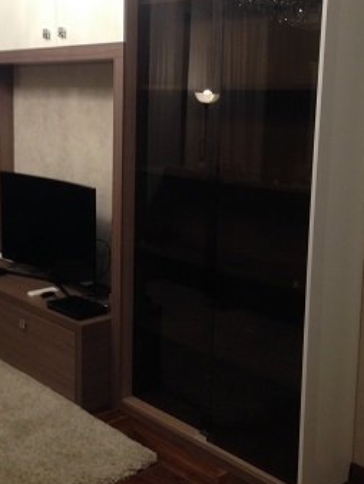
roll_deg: -1.8
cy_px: 194
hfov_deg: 27.9
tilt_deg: -6.3
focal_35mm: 52
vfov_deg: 36.7
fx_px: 728
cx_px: 120
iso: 160
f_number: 2.4
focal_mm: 4.12
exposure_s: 1/20
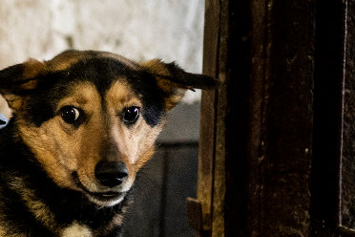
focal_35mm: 141
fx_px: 1390
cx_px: -132
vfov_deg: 9.7
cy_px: 246
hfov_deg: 13.9
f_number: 1.8
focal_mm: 35
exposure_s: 1/160
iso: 1600
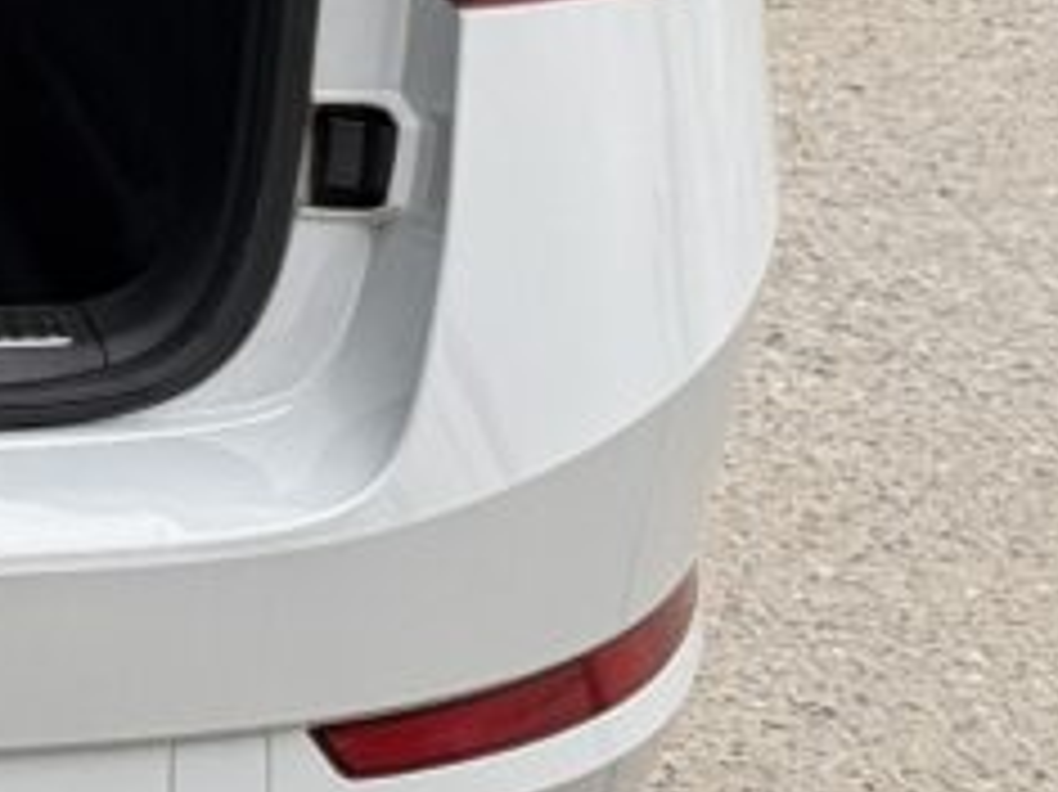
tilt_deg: -12.5
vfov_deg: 6.9
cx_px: -896
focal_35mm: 209
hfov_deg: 9.0
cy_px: -666
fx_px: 6385
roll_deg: -0.1
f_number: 1.78
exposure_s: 1/219
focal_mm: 6.76
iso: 80
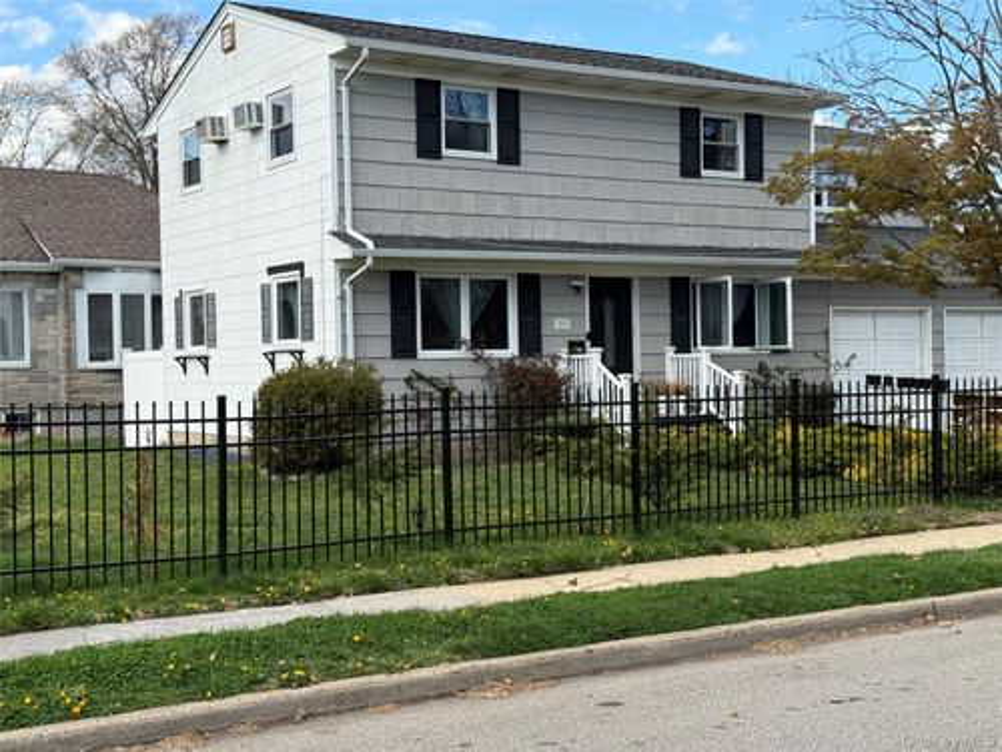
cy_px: 376
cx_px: 501
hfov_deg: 39.7
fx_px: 1389
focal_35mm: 48
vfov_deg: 30.3
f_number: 1.78
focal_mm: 6.76
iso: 64
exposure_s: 1/1575
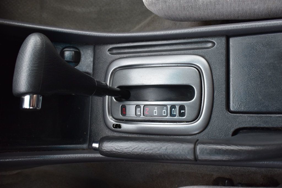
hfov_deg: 53.1
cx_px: 141
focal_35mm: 36
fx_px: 282
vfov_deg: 36.8
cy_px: 94
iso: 400
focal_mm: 24
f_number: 8
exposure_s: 1/50
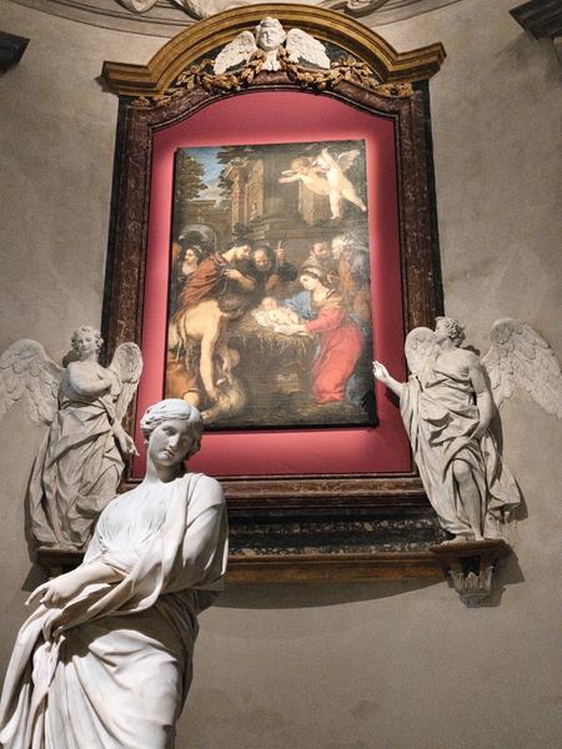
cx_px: 281
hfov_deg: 31.5
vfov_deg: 41.2
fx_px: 996
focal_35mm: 46
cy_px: 374
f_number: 1.65
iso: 1000
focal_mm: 6.14
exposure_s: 1/33.3
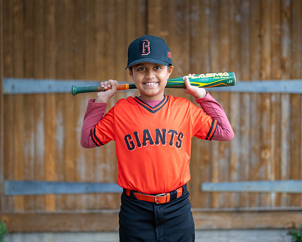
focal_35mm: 67
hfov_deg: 28.3
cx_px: 151
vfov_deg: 22.8
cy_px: 111
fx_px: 599
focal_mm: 50
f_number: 1.2
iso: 500
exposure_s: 1/640
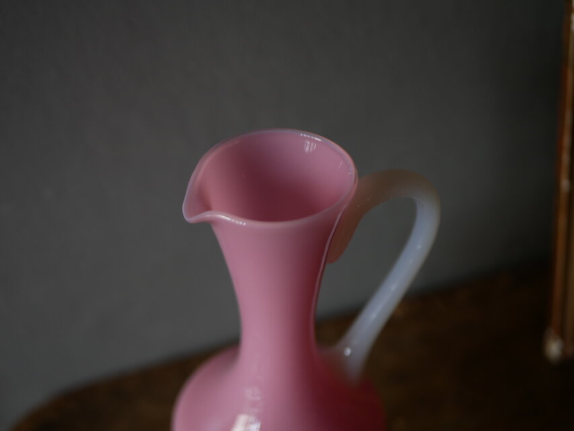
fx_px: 829
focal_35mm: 50
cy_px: 216
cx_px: 287
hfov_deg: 38.2
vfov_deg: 29.1
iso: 200
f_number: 2
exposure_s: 1/160
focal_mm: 25
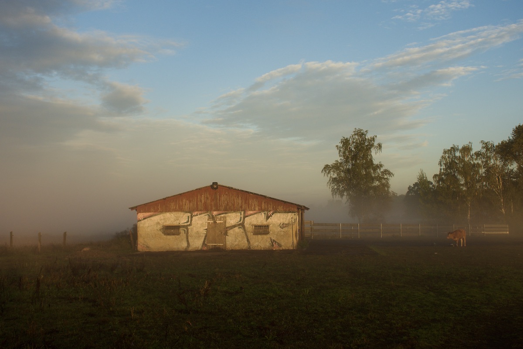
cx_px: 262
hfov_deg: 41.1
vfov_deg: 28.1
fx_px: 697
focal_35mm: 48
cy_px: 174
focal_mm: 32
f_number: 7.1
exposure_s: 1/500
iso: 200
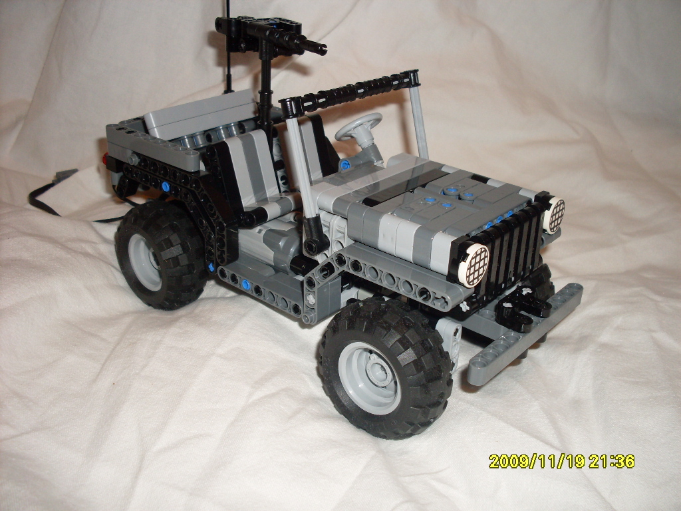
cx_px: 340
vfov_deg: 37.7
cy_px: 256
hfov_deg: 49.0
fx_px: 748
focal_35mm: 38
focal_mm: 6.3
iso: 100
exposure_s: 1/45
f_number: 2.8
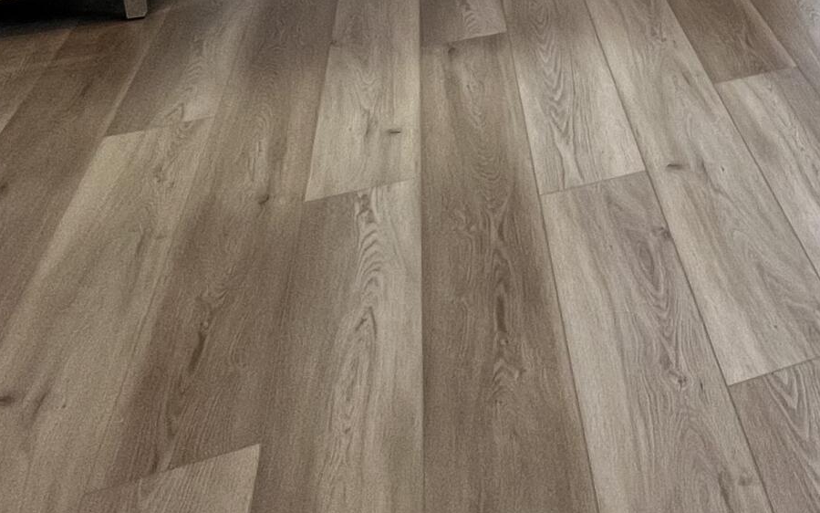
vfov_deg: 21.5
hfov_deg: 36.6
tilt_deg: -6.1
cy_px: -334
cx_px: 905
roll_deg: +0.7
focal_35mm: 46
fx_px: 1028
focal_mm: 1.57
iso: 80
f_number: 1.8
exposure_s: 1/120
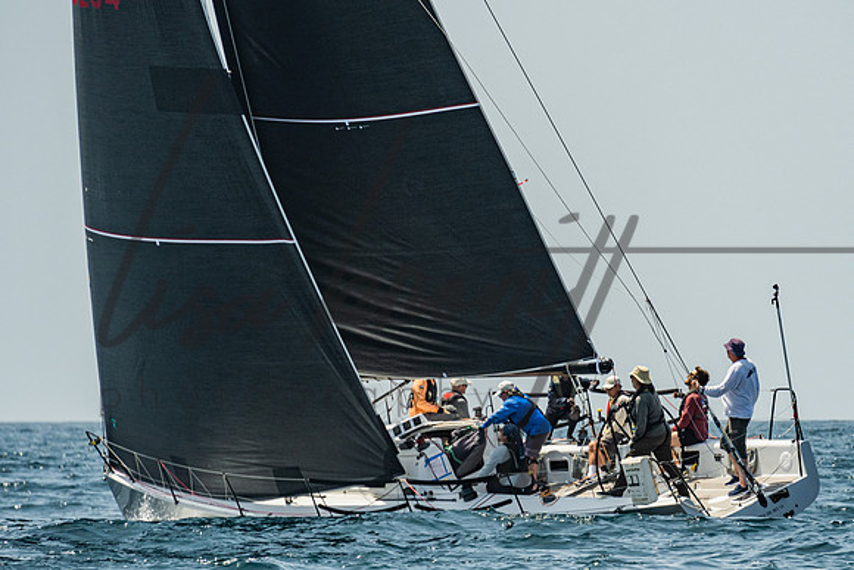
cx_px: 510
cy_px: 309
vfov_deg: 4.2
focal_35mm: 328
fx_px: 7780
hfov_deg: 6.3
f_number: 6.3
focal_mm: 200
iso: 320
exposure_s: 1/1000
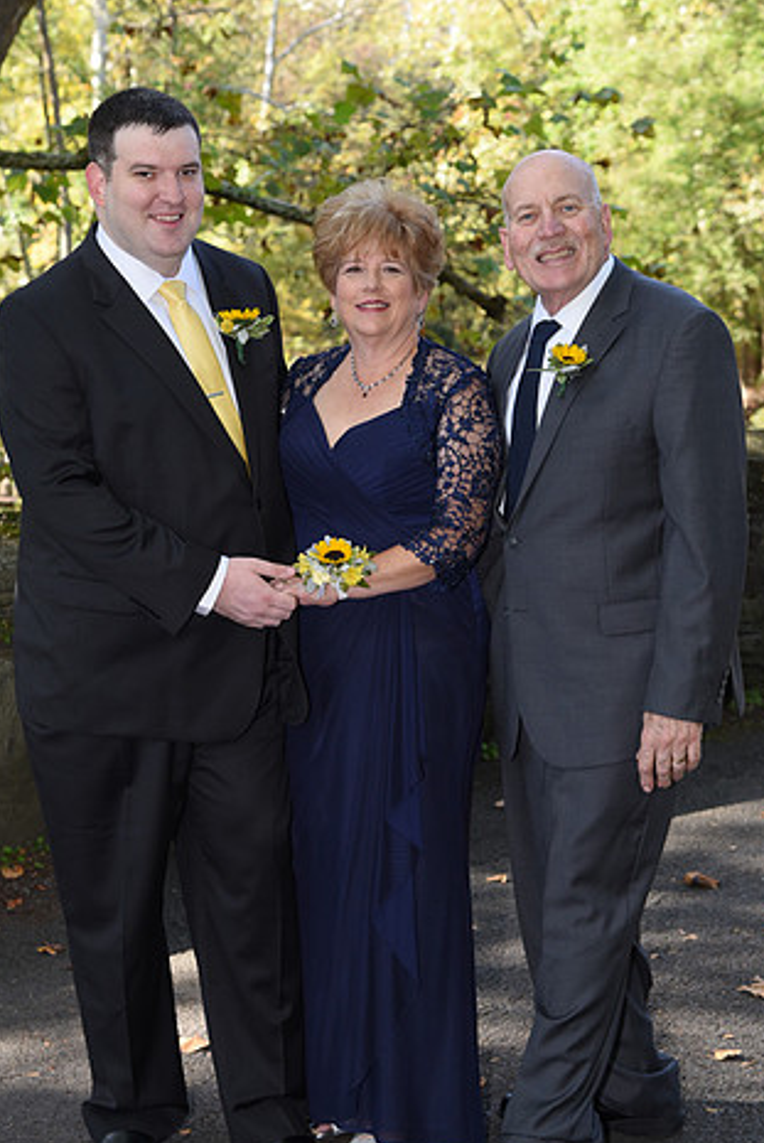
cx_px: 333
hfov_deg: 16.9
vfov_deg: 25.0
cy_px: 649
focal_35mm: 81
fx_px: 2573
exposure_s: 1/200
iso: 640
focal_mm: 65
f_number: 5.6
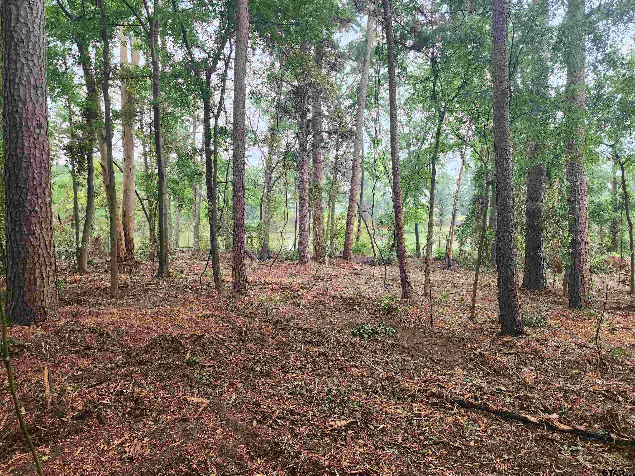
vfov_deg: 58.9
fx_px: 422
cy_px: 238
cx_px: 318
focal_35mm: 23
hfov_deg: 73.9
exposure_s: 1/120
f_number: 1.8
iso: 250
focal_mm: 6.4
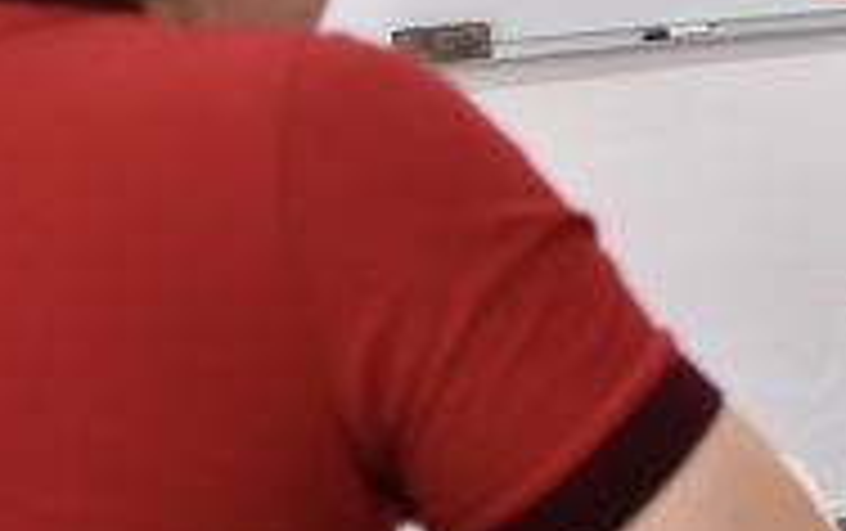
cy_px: -47
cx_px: 1107
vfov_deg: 14.1
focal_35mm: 91
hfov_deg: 20.7
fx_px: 2101
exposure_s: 1/80
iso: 1000
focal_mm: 29
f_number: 4
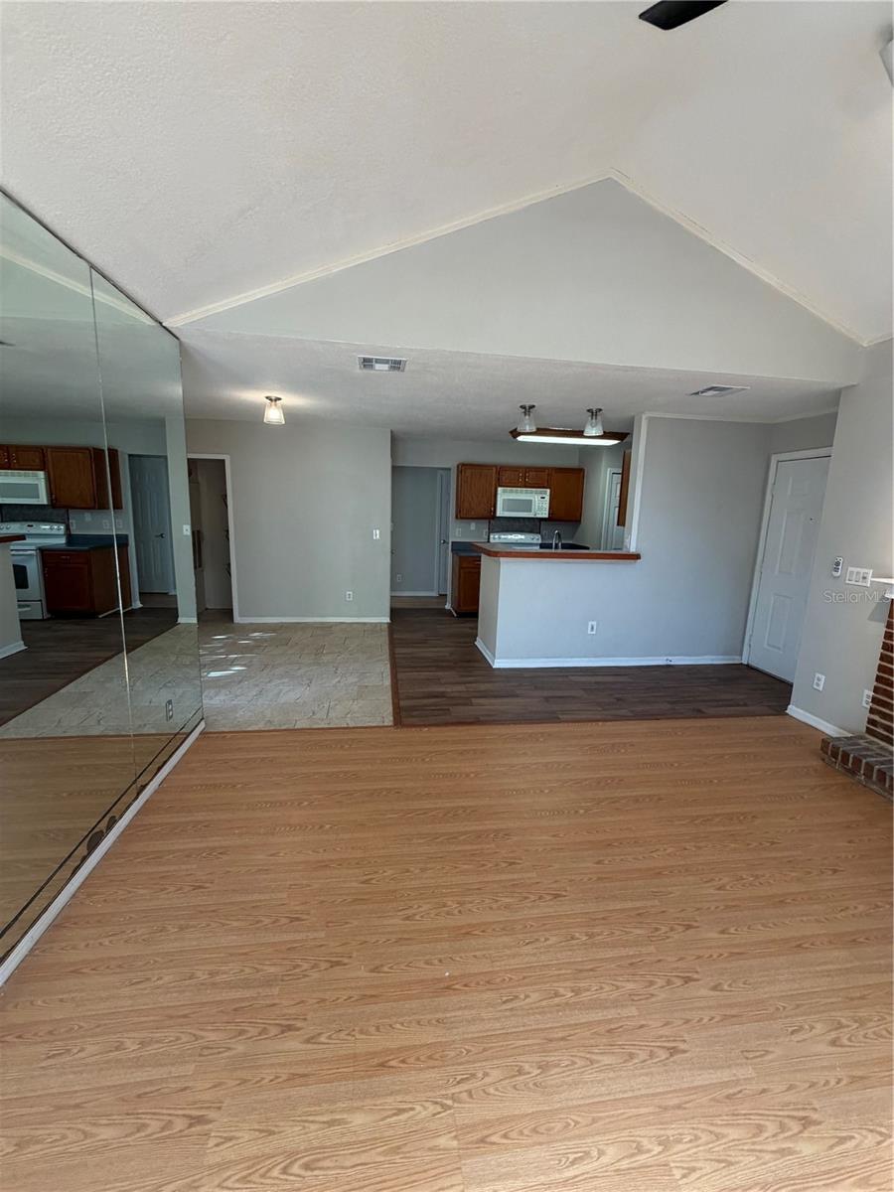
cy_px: 596
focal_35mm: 14
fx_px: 482
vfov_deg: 102.1
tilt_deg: -9.7
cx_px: 447
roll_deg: -2.3
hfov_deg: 85.7
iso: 320
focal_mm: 2.22
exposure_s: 1/120
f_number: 2.2
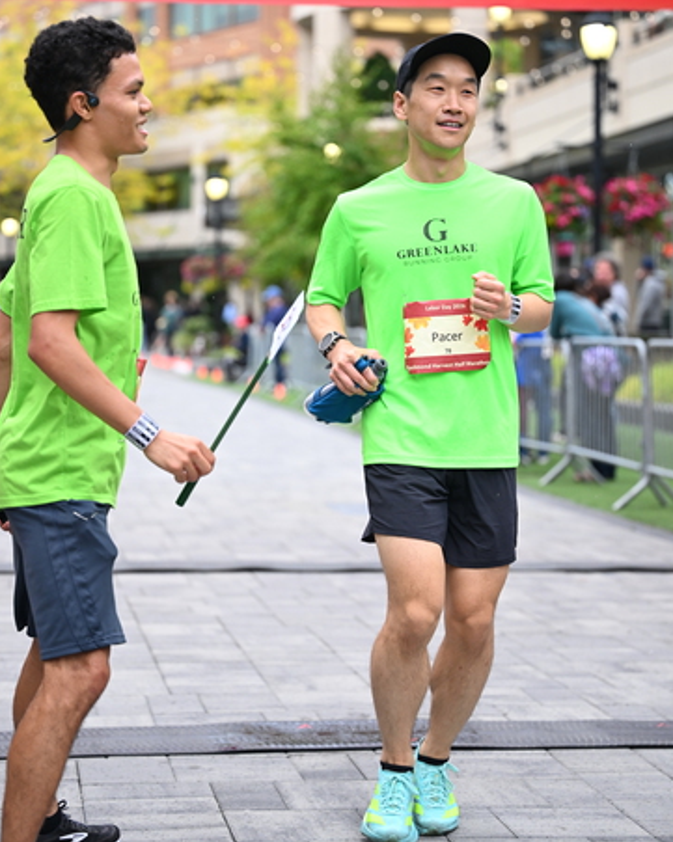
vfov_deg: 21.7
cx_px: 336
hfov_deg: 17.4
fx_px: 2193
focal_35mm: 88
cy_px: 348
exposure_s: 1/1250
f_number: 2.8
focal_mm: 77
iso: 1250
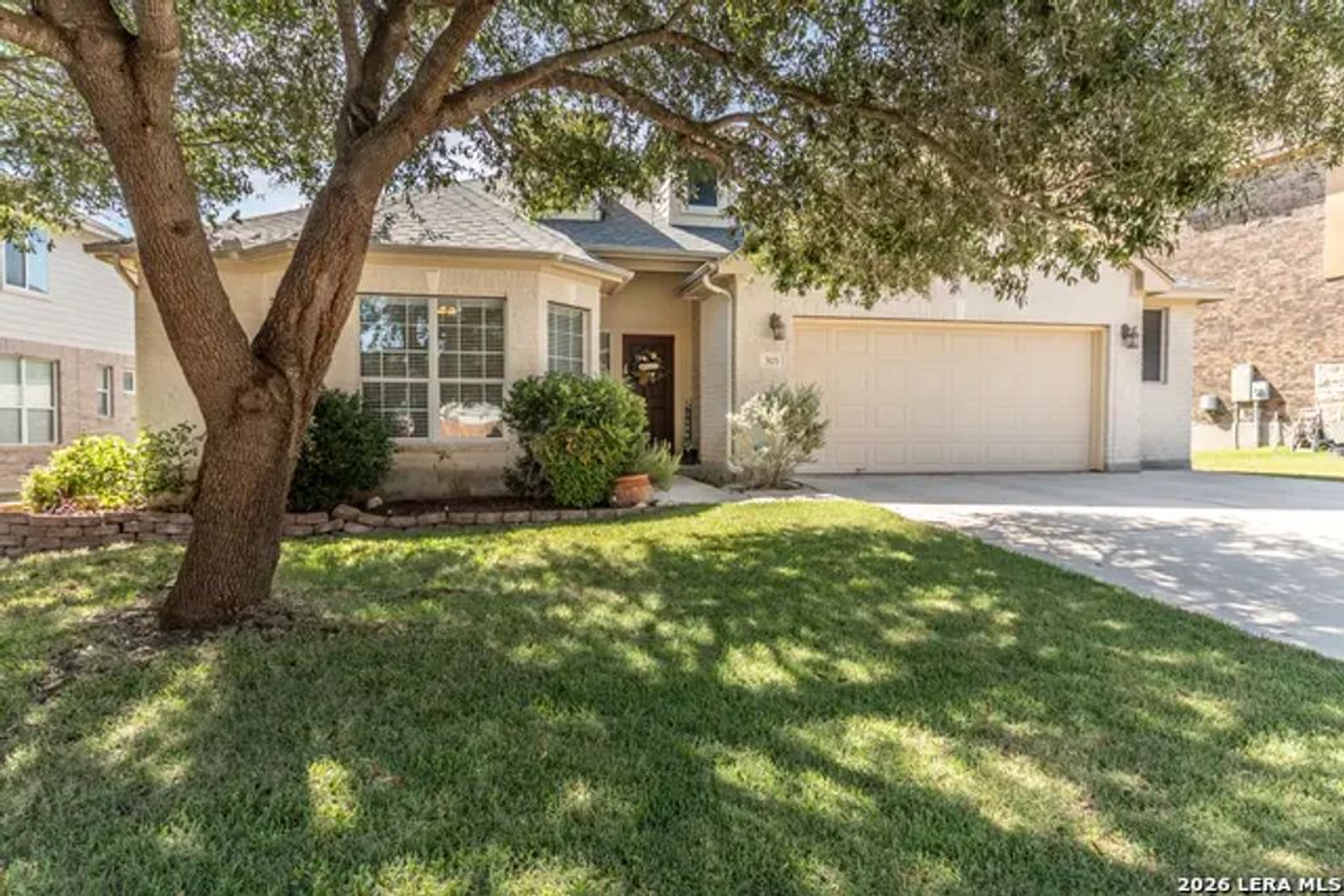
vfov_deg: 59.5
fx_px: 784
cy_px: 448
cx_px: 672
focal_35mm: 21
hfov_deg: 81.2
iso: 250
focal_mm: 14
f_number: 8
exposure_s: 1/50
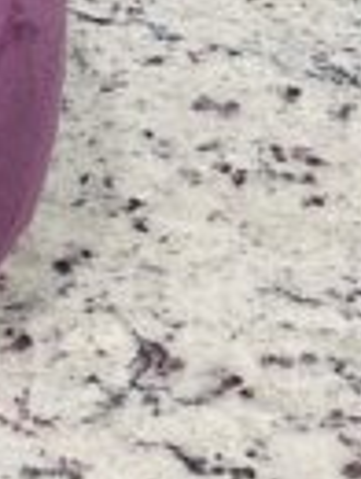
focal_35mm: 106
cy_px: 48
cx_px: -357
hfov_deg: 12.4
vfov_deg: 18.2
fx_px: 1469
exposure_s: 1/120
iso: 250
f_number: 1.8
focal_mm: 6.4
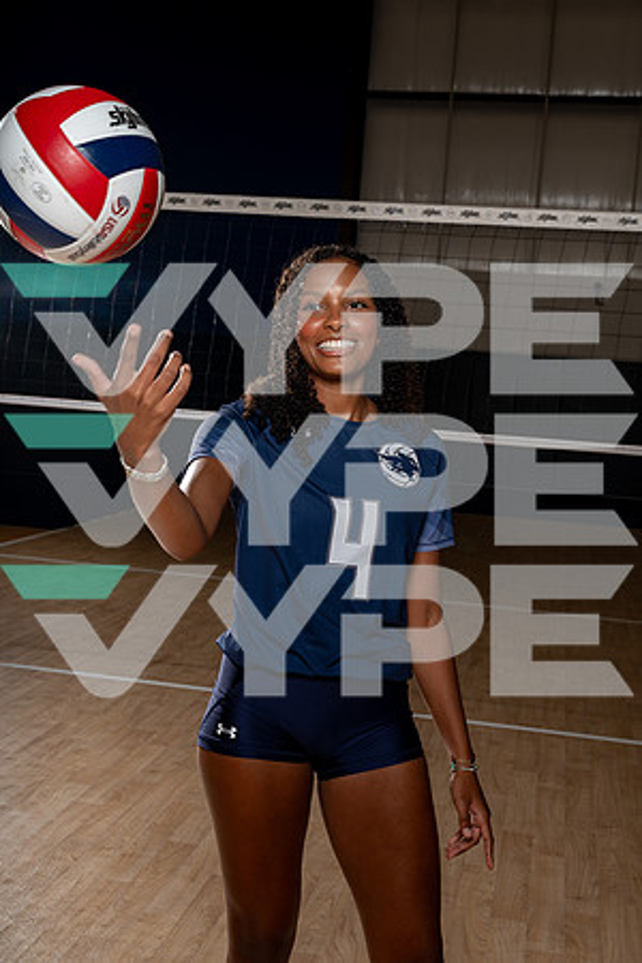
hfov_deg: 29.9
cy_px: 482
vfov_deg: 43.6
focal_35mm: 45
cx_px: 321
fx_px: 1204
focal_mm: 45
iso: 100
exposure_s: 1/250
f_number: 8
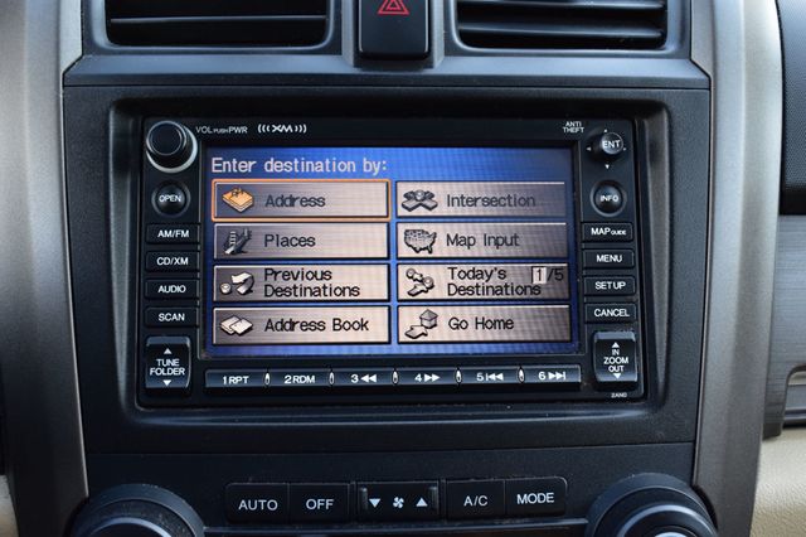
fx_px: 973
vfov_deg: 30.8
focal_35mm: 44
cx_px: 403
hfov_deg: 45.0
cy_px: 268
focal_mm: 29
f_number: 7.1
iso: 400
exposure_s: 1/25
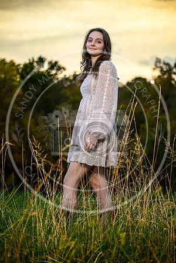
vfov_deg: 28.8
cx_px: 88
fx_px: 513
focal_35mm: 70
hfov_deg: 19.5
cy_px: 132
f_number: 2.8
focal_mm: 70
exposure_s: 1/160
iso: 1250
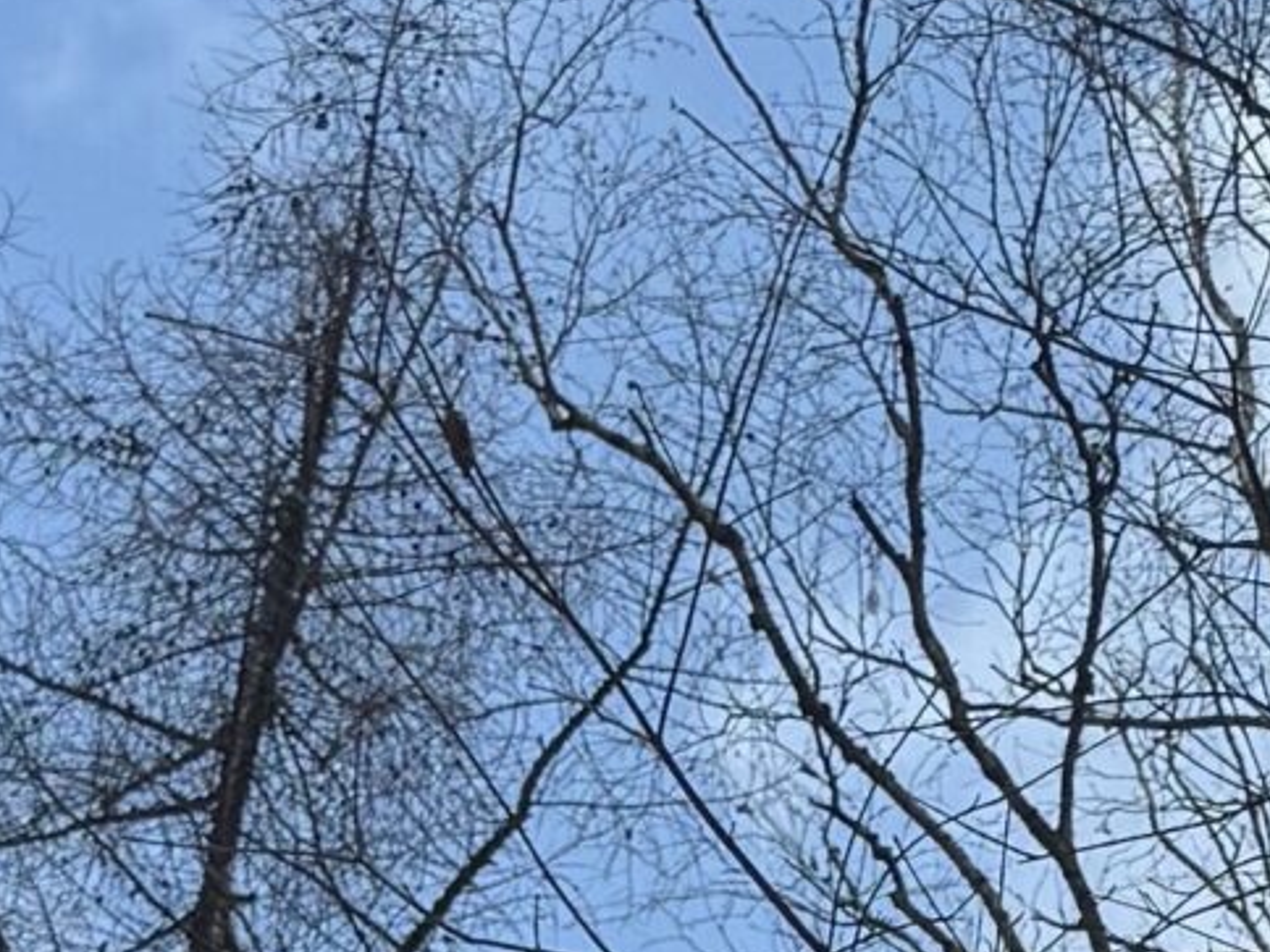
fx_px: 4659
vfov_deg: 10.2
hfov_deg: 15.1
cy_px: 2227
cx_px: 1380
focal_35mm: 127
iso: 80
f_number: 1.78
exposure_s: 1/1395
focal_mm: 6.76
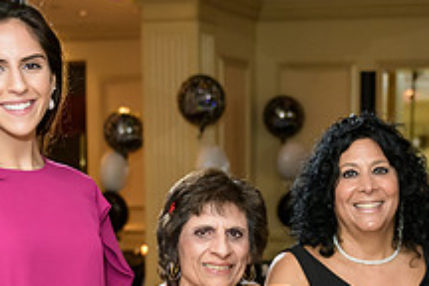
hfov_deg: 19.9
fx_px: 1215
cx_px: 314
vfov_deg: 13.0
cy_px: 351
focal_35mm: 102
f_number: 2.8
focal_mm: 38
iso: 1600
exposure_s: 1/125
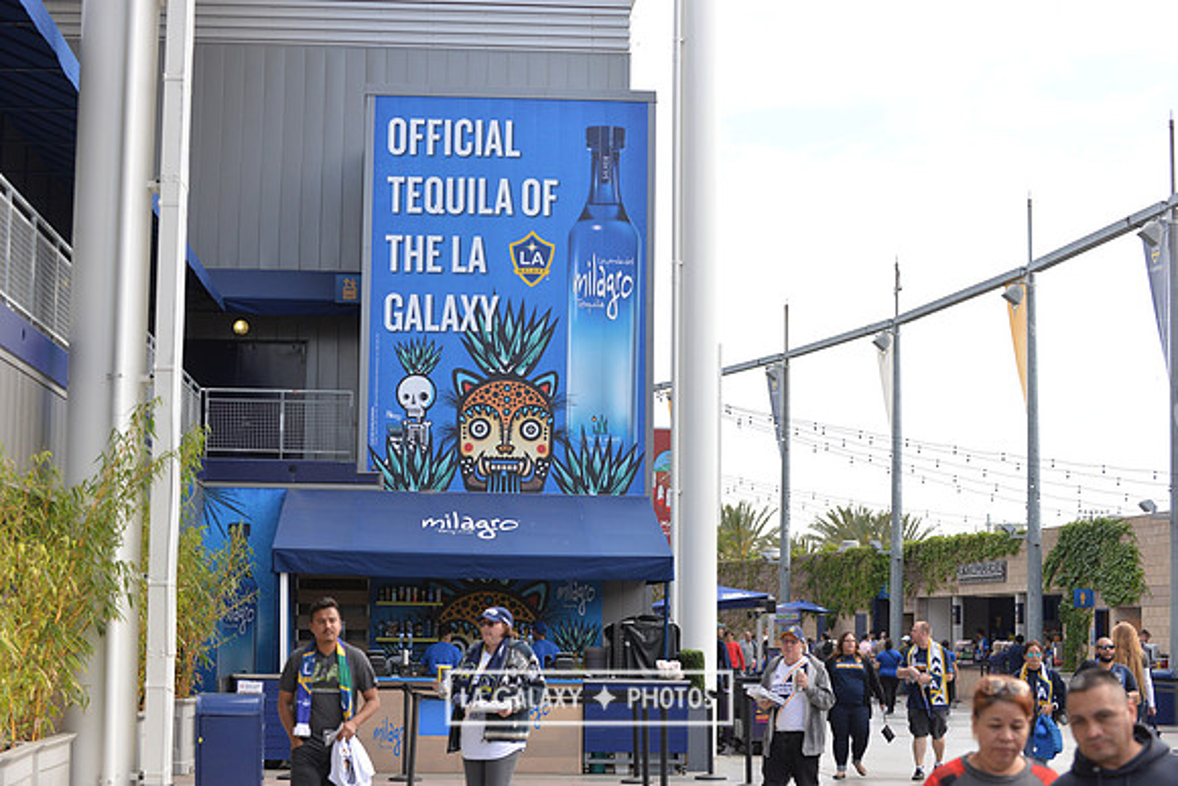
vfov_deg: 19.5
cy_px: 393
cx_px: 589
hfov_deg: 28.8
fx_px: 2291
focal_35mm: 70
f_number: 5
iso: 640
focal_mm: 70
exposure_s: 1/1600
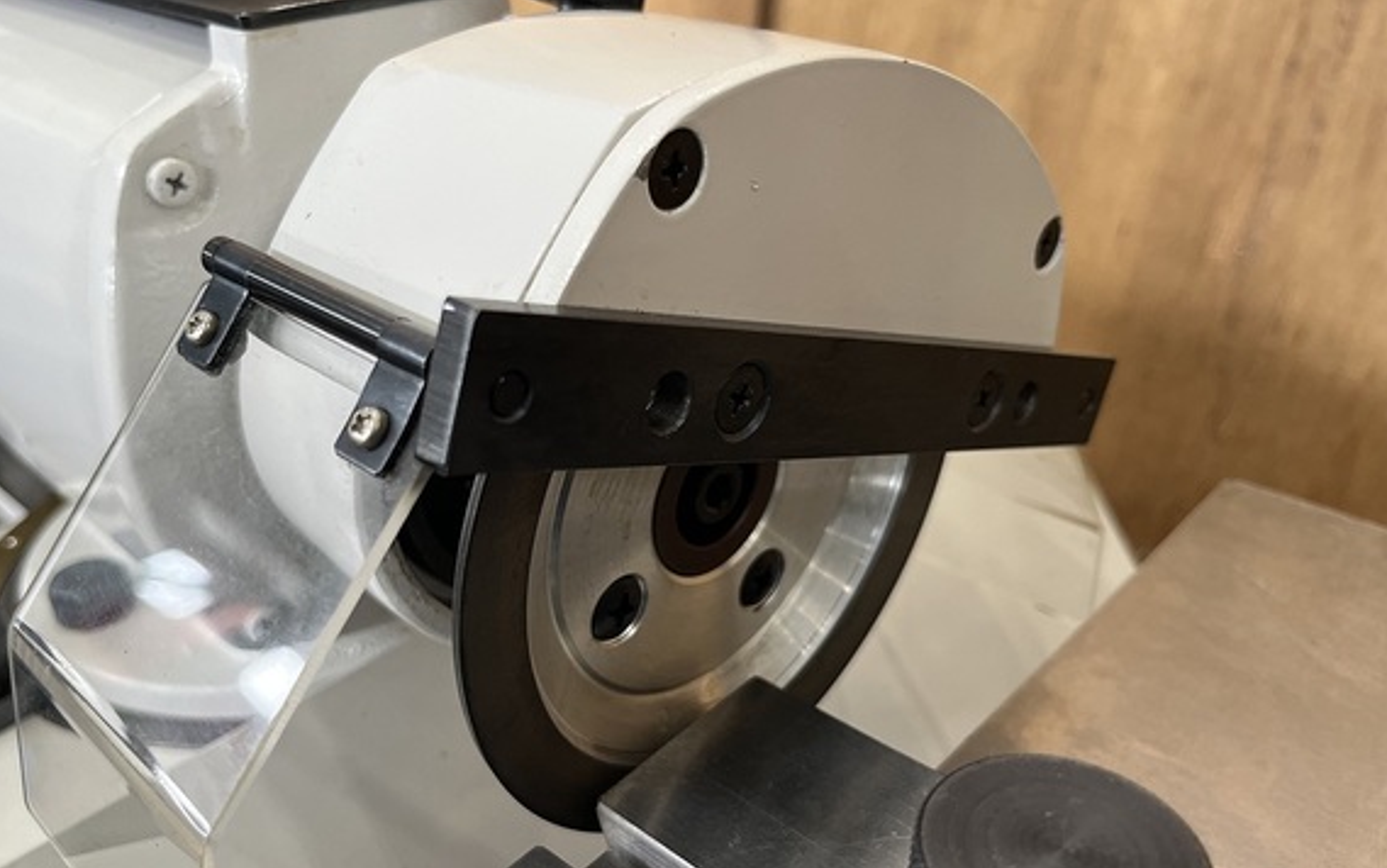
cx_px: 609
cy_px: 478
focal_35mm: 31
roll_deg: +2.9
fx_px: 1172
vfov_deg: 40.6
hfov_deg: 61.0
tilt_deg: -30.7
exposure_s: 1/116
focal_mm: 5.1
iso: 125
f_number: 1.6
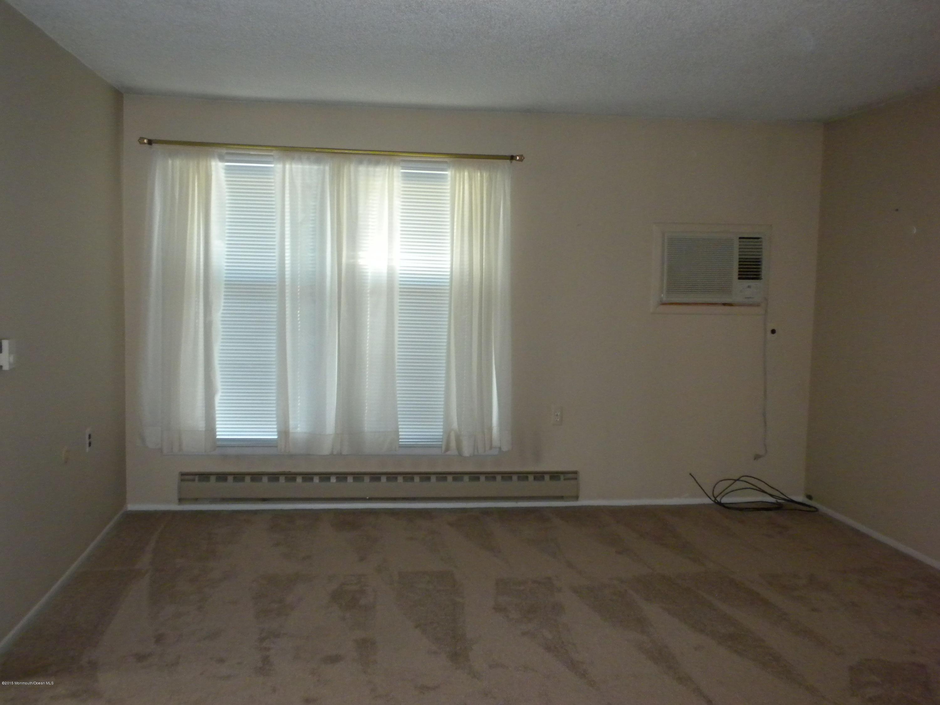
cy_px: 352
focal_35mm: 37
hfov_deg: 50.1
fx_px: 1005
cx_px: 470
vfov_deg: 38.7
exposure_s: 1/30
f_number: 3.5
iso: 400
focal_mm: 6.6
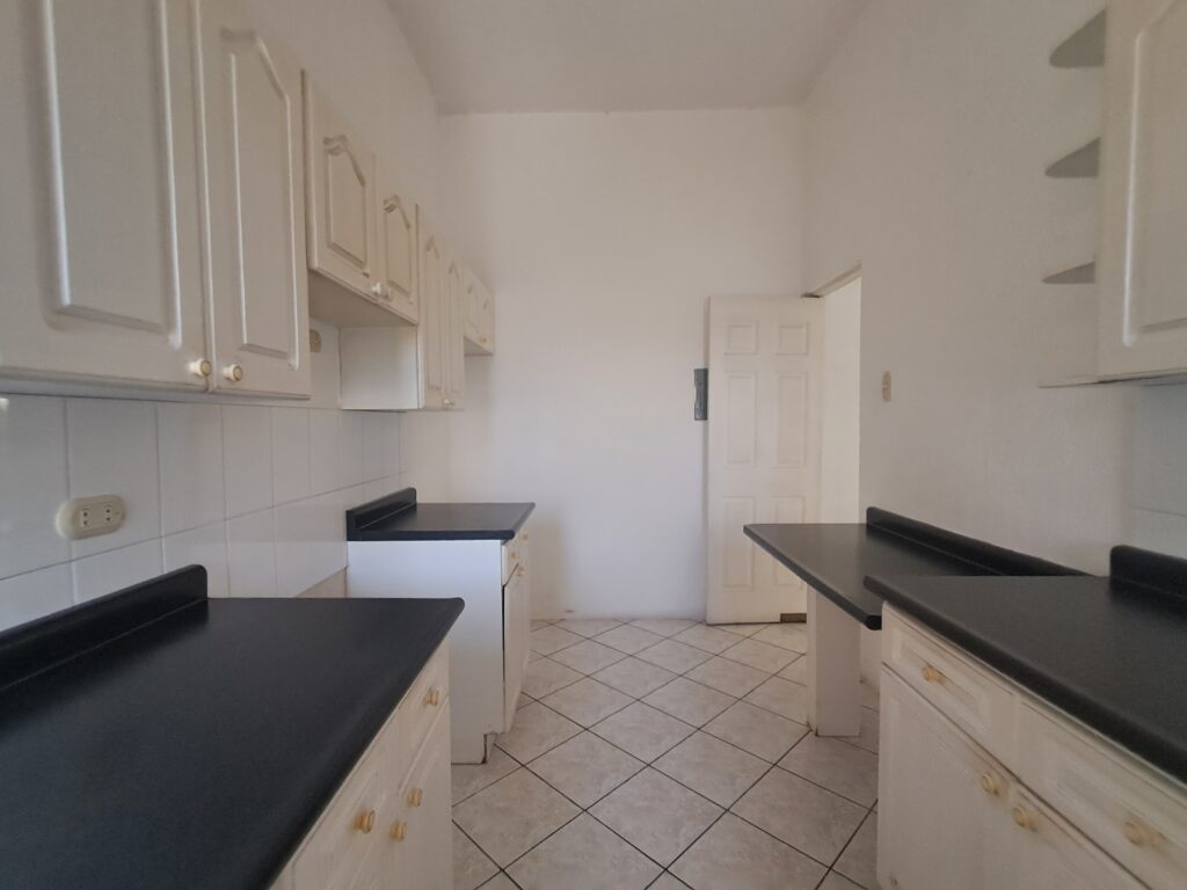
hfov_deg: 94.5
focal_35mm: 16
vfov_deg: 78.1
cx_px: 594
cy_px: 445
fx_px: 549
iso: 250
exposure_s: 1/50
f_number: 2.2
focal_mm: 1.64
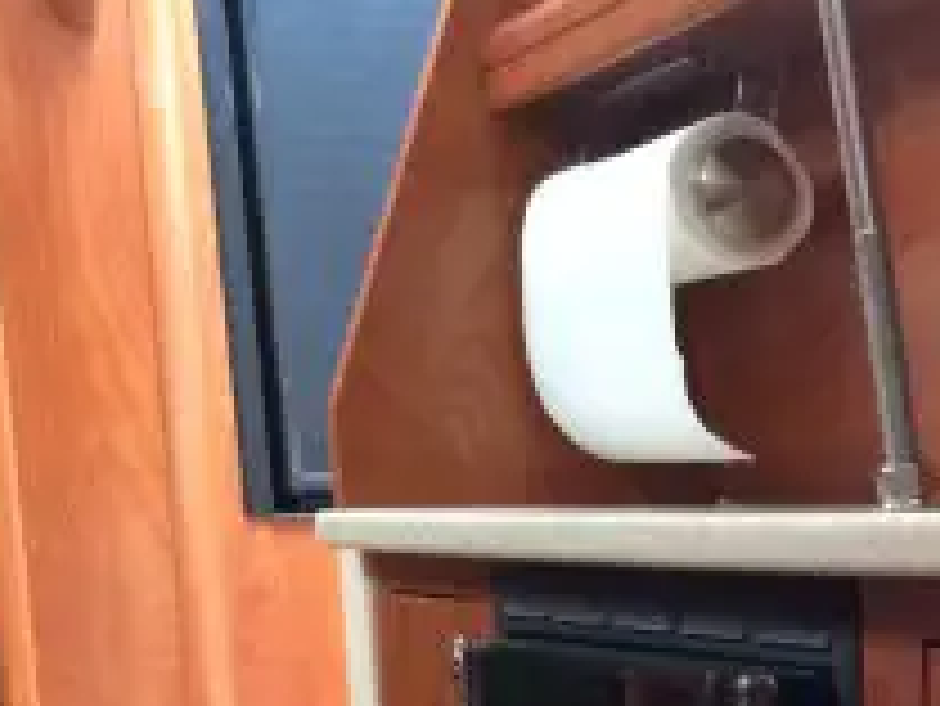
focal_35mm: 92
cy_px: 971
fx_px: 2500
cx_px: 1228
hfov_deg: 19.6
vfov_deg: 15.2
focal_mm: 4.12
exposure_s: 1/30
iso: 250
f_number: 2.2
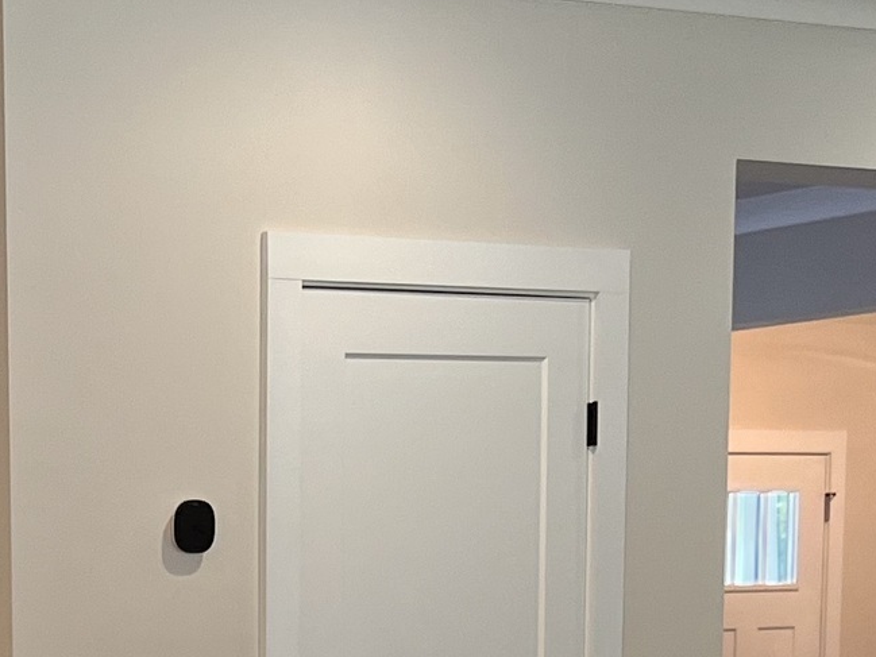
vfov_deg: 11.0
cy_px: 1305
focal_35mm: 123
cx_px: -221
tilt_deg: -11.0
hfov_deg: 15.3
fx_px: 3113
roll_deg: +2.3
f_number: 1.5
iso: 80
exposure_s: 1/60
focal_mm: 5.7
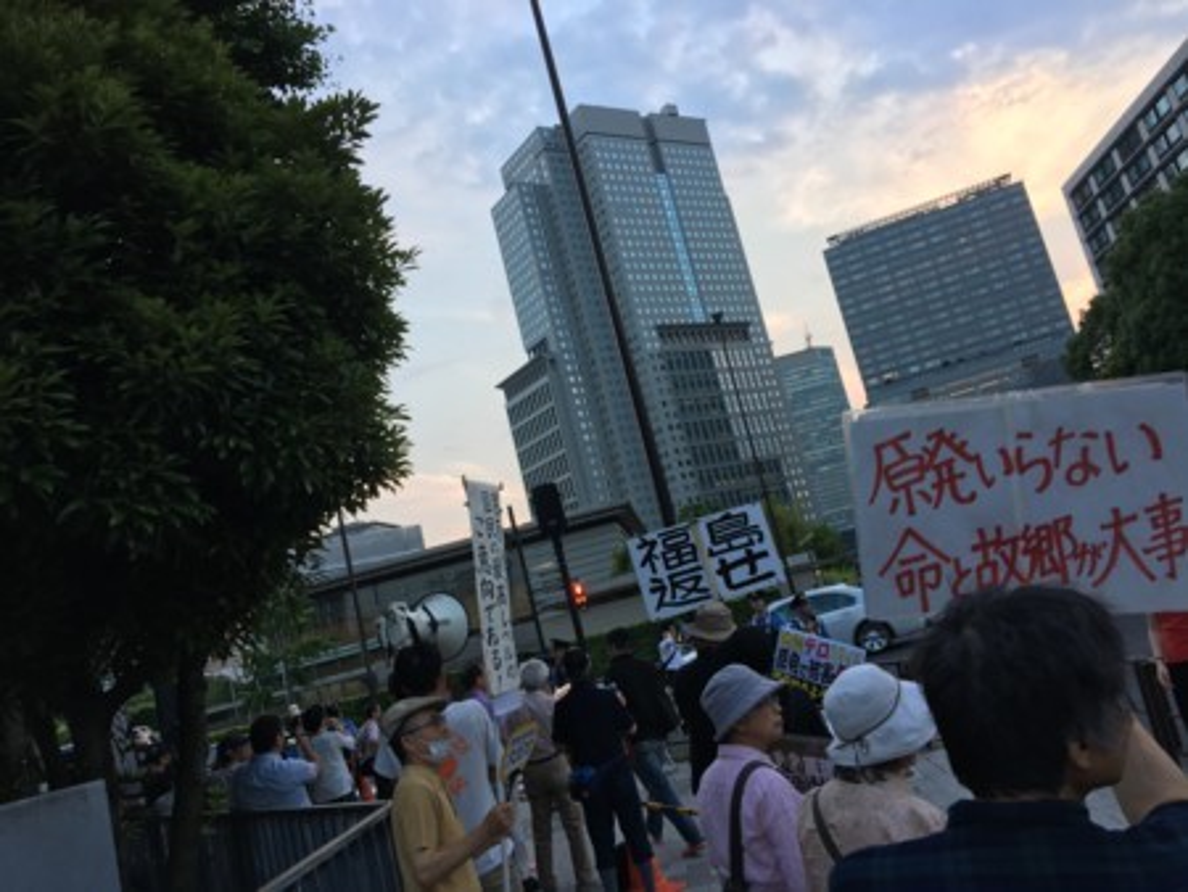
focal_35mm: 29
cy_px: 446
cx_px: 594
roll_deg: +14.6
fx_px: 996
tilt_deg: +13.7
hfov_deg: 61.6
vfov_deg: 48.3
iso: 32
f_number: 2.2
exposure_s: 1/120
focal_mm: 4.15
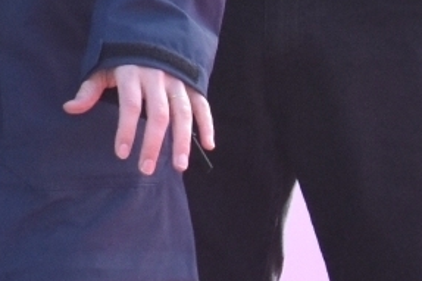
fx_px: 16530
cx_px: -298
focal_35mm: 1411
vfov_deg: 1.0
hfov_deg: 1.5
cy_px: -572
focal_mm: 150
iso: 2000
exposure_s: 1/1000
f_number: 8
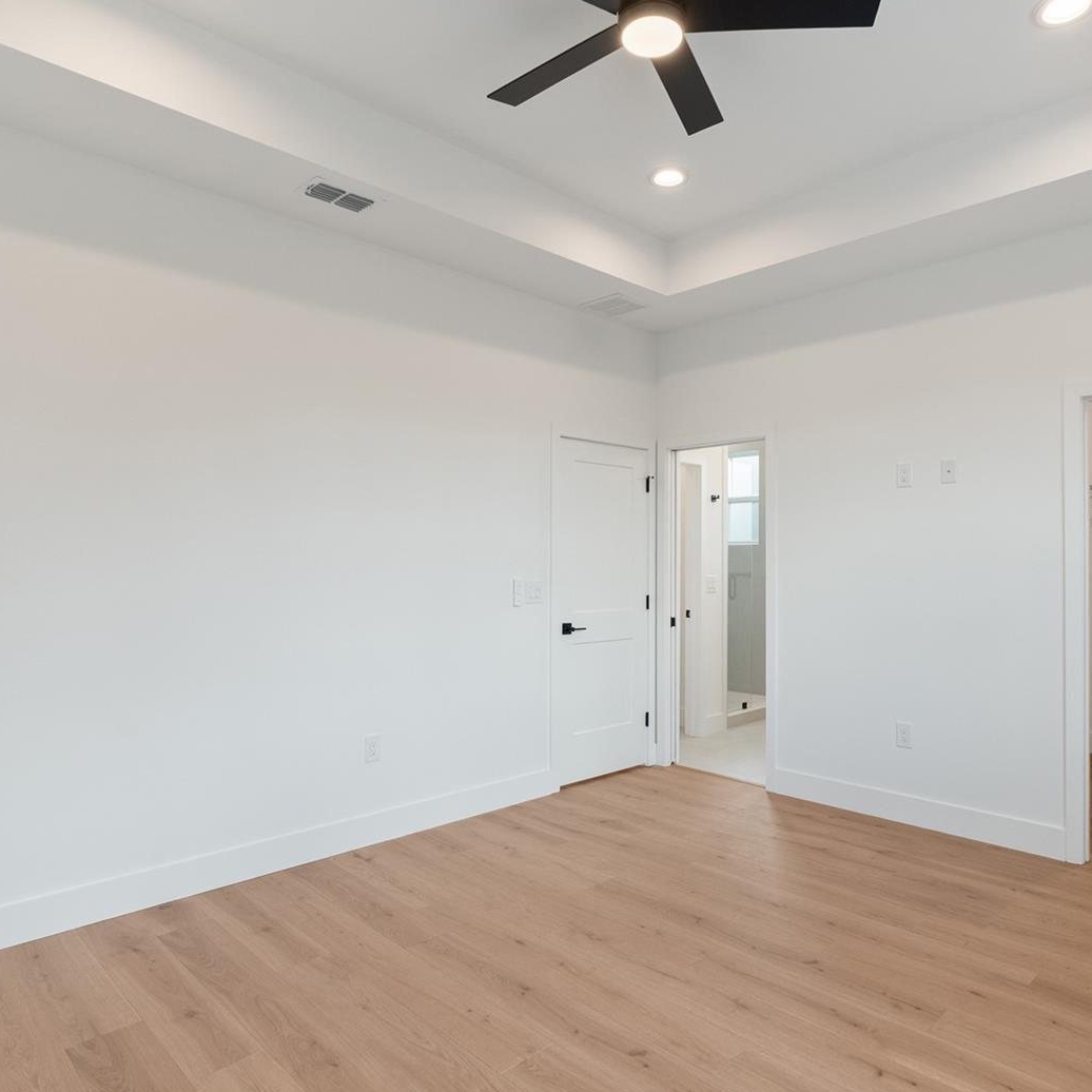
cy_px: 554
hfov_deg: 72.0
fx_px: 749
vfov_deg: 72.1
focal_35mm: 21
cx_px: 593
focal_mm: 16
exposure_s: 1/30
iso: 800
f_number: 8
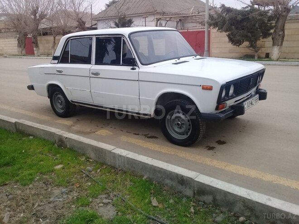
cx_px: 150
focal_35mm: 31
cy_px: 112
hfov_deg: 58.4
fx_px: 268
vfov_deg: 45.4
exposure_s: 1/100
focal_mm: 3.3
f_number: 2.2
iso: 64
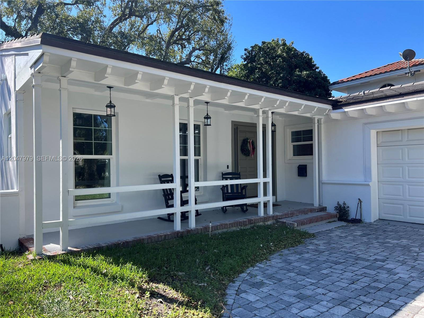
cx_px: 212
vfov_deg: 53.1
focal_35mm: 26
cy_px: 159
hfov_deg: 67.3
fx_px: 318
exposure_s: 1/1183
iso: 50
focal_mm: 5.7
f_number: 1.5
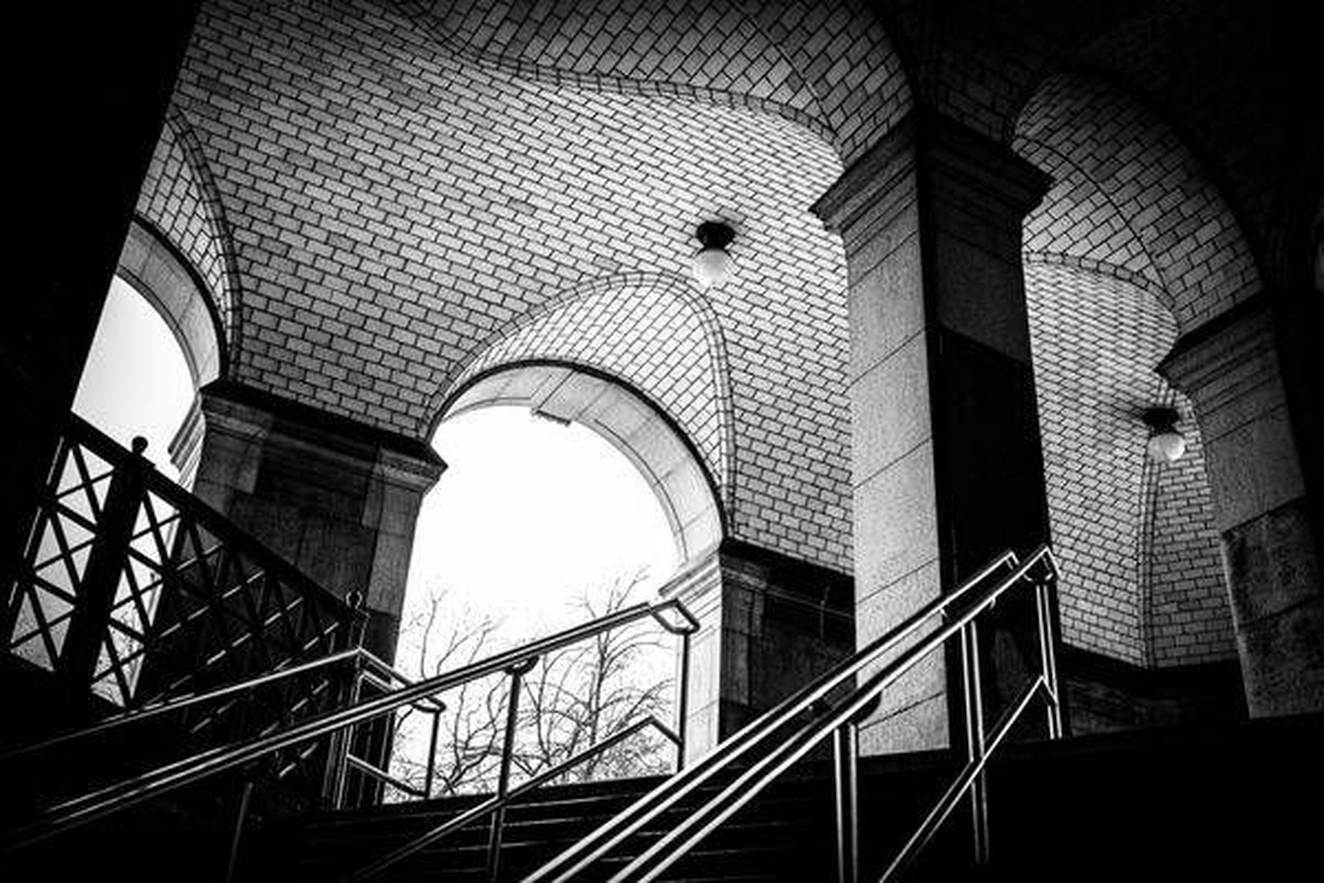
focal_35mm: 38
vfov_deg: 35.1
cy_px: 442
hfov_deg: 50.7
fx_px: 1397
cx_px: 662
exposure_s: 1/250
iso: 1250
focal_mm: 38
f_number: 2.8
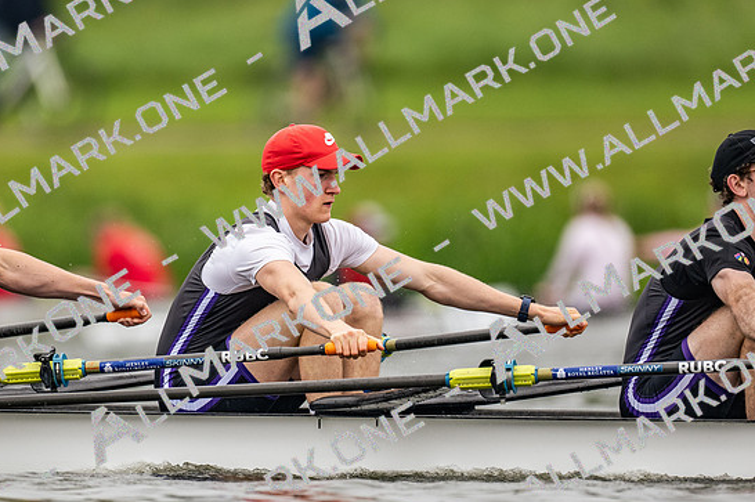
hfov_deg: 2.2
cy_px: 253
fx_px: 20031
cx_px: 371
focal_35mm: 956
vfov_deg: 1.4
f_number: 4
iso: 720
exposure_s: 1/2000
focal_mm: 600
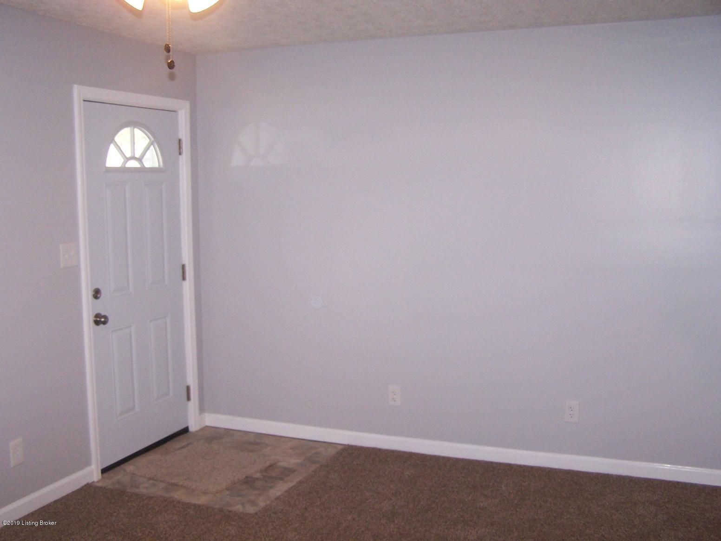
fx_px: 791
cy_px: 270
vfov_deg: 37.7
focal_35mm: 38
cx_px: 360
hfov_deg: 49.0
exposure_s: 1/60
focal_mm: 6.3
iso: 140
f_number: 2.8
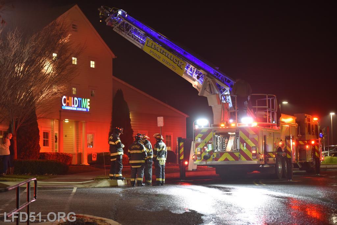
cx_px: 168
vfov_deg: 19.5
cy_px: 112
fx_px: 656
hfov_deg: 28.8
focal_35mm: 70
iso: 1400
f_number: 2.8
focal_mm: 70
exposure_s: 1/60
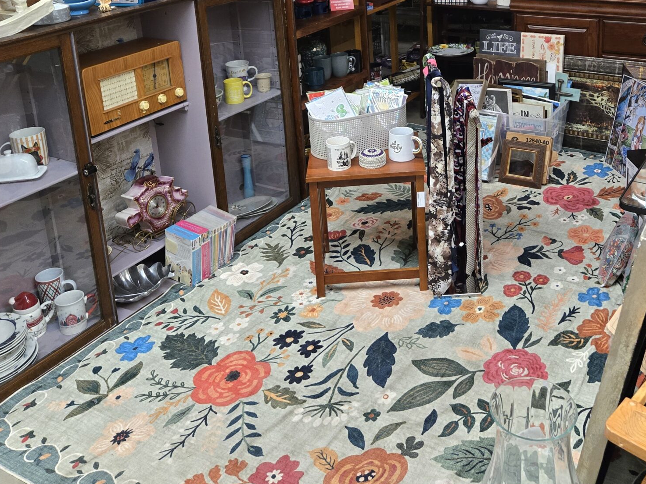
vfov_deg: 34.4
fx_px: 746
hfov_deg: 46.4
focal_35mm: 40
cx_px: 402
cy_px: 69
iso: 800
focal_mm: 5.4
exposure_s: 1/120
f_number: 1.8
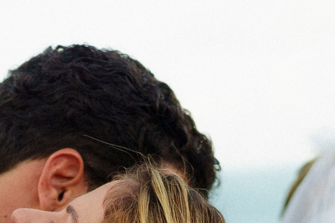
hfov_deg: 11.0
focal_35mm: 187
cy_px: 539
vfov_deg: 6.9
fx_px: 1739
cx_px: 166
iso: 125
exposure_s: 1/2500
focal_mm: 35
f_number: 1.8
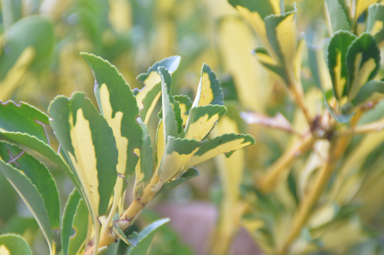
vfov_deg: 4.6
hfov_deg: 6.9
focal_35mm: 300
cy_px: 128
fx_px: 3197
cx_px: 192
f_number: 6.3
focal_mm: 200
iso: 800
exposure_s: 1/320
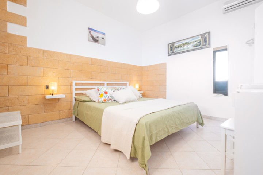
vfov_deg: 77.3
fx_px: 110
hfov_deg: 100.4
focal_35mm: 15
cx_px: 132
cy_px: 88
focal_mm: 10
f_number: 13
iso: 200
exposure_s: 1/2
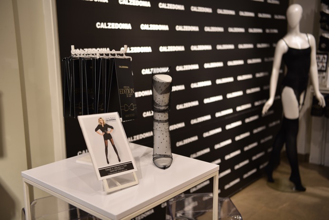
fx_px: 366
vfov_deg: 33.4
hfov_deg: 48.5
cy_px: 110
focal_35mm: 40
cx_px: 164
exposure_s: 1/30
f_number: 2.8
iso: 100
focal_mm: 40
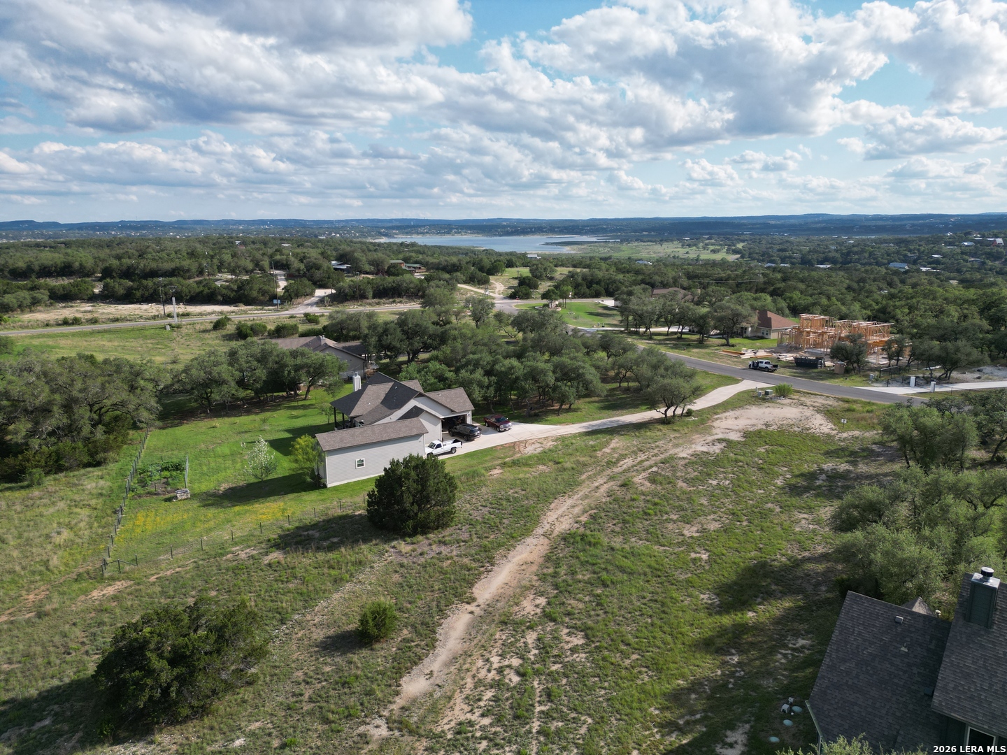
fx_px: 698
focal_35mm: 24
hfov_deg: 71.6
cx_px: 504
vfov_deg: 56.8
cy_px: 378
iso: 150
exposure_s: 1/3200
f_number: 1.7
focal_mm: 6.72
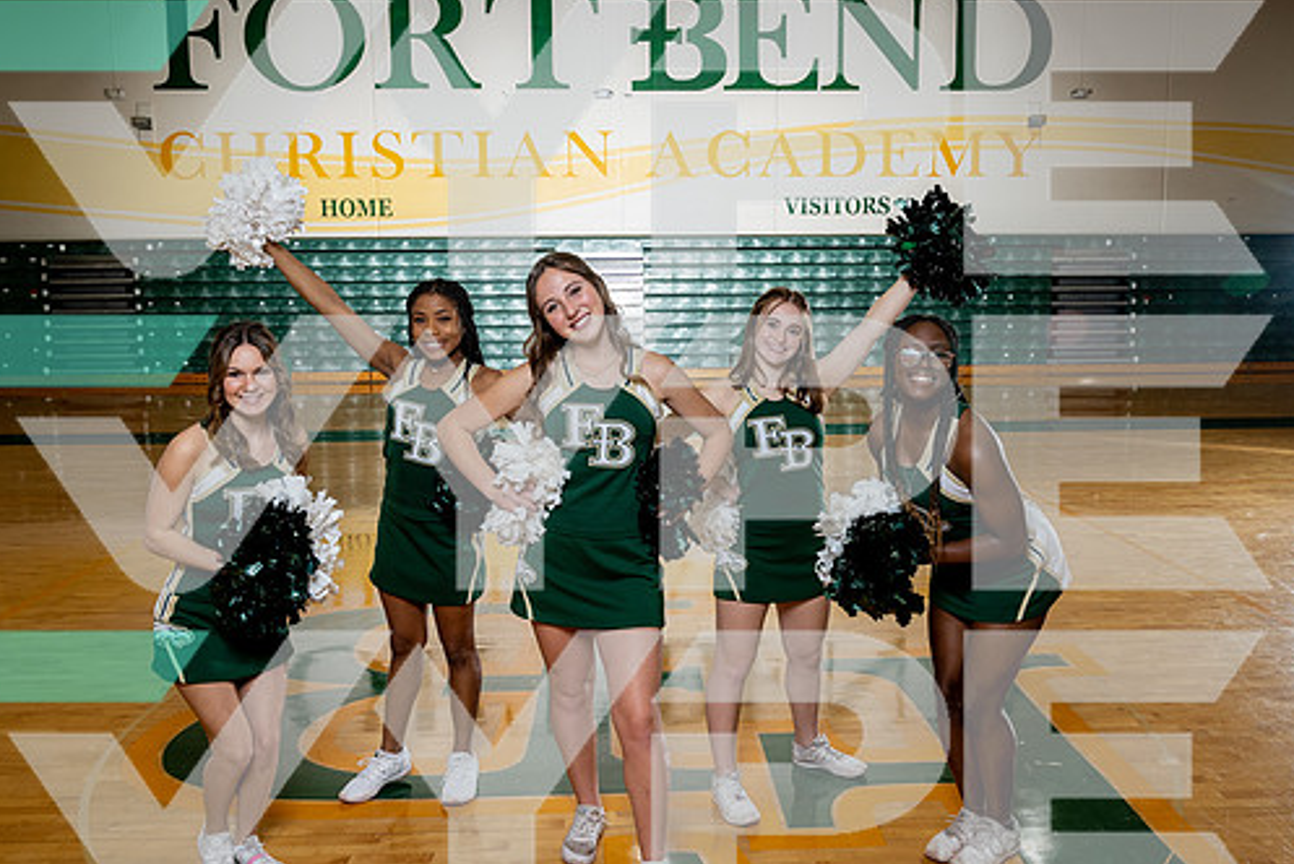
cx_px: 665
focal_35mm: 31
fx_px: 1115
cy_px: 434
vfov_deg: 42.4
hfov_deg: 60.2
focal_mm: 24
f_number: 7.1
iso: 640
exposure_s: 1/250
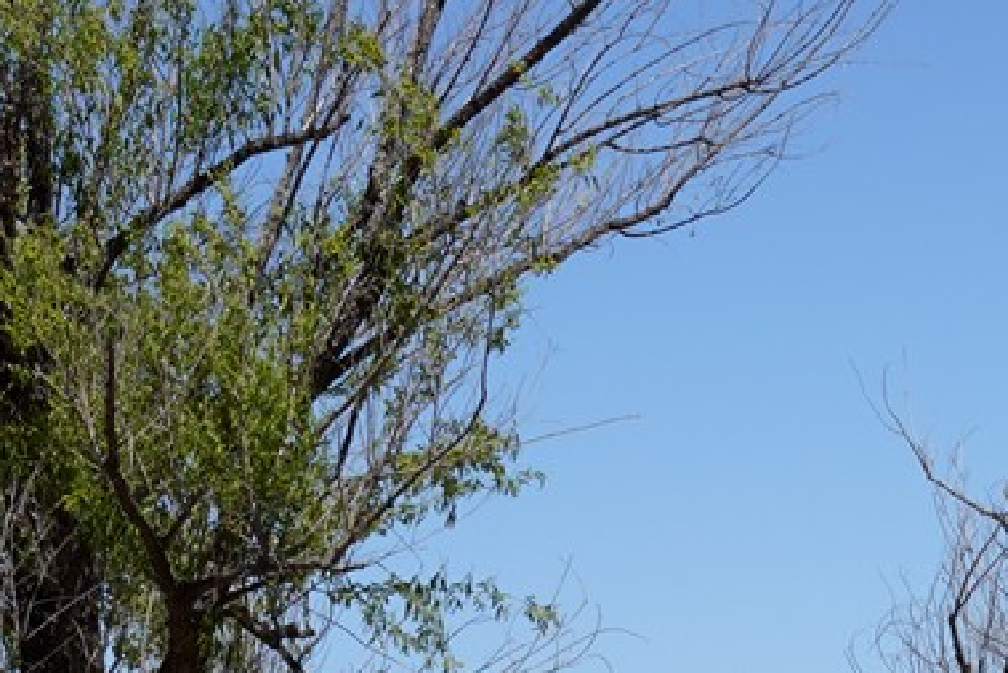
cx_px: 2178
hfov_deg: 7.4
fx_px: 7394
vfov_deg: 5.1
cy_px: 1378
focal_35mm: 264
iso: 100
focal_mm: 50
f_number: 18
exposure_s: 1/100
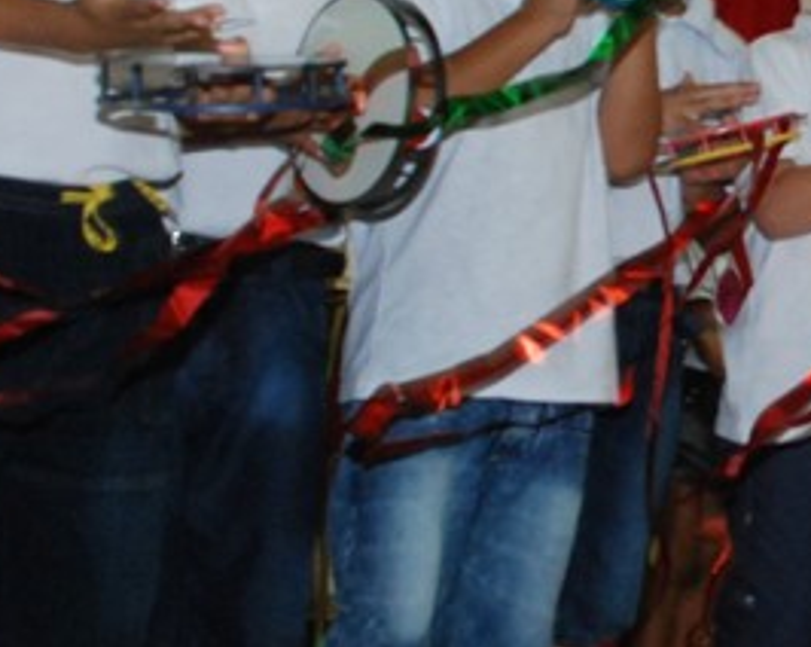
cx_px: 1076
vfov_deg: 15.0
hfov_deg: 17.6
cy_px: 252
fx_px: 2445
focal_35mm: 102
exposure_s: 1/30
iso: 800
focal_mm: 24
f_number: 4
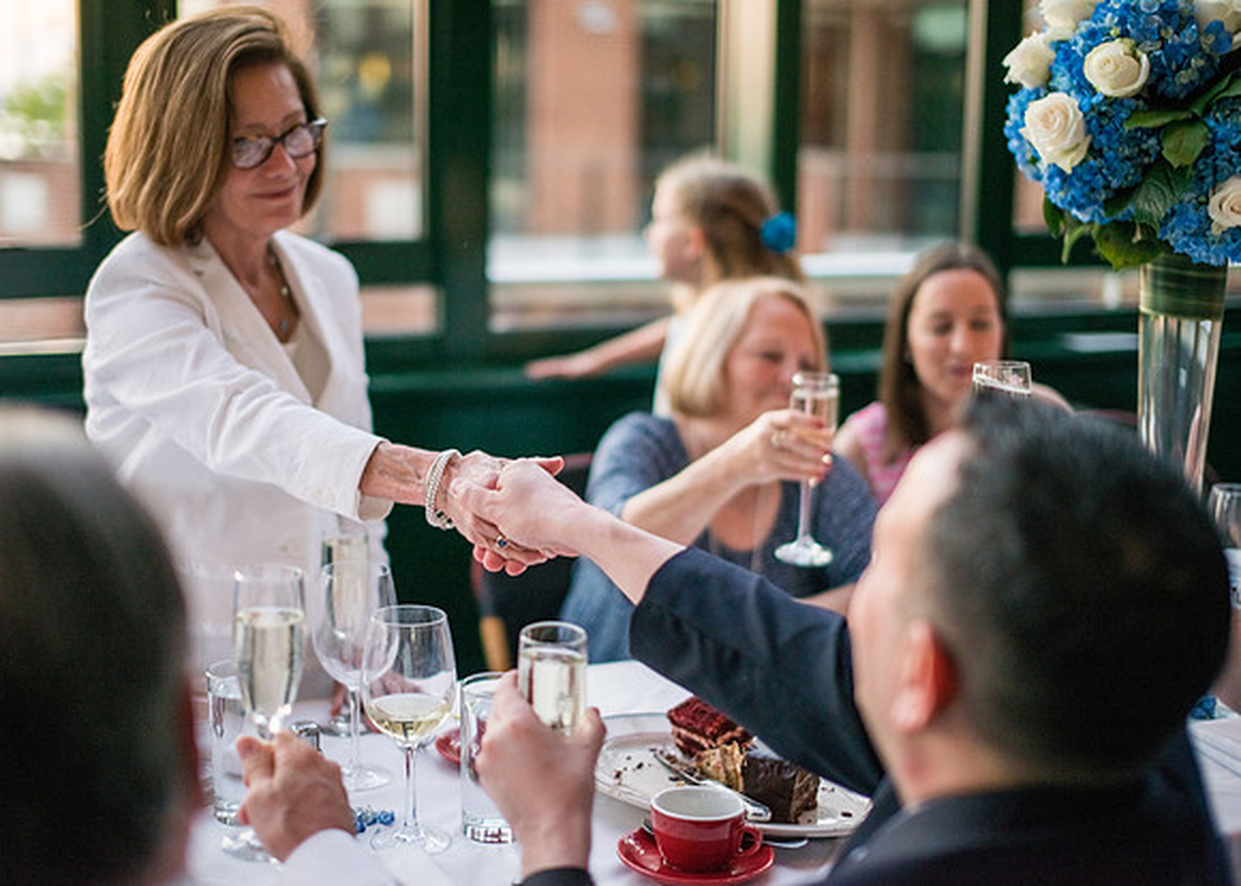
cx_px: 587
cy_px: 443
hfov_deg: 37.2
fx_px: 1845
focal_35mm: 52
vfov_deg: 27.0
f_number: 1.4
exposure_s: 1/320
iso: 400
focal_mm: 50
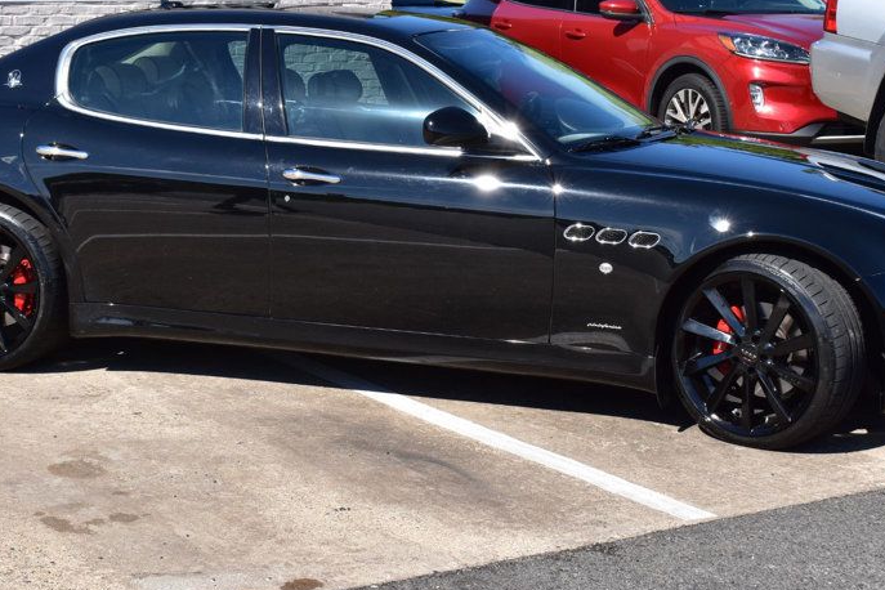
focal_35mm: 76
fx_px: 1868
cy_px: 200
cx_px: 429
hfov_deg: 26.6
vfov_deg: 17.9
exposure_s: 1/500
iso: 400
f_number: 11
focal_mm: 34
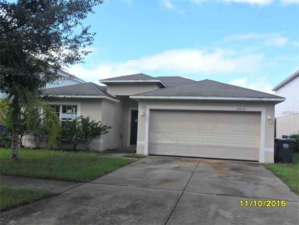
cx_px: 150
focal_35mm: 32
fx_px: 276
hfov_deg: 56.8
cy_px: 112
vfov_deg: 44.2
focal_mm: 5.7
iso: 100
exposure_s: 1/500
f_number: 3.7
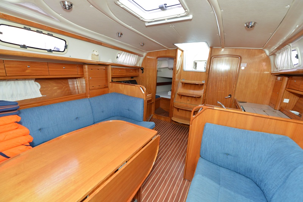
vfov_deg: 81.2
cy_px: 101
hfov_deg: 104.3
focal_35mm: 14
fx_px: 118
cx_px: 152
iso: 2500
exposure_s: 1/60
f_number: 5.6
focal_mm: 14
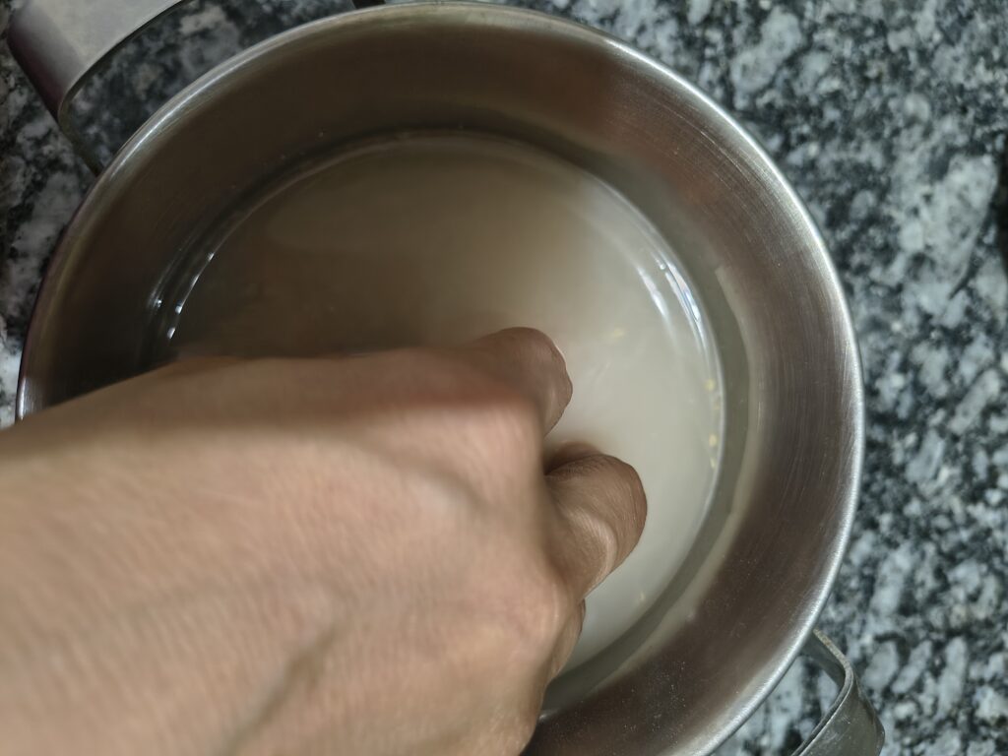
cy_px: 378
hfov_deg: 71.6
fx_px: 699
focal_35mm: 24
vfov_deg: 56.8
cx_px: 504
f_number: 1.8
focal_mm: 5.56
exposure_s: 1/33.3
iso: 2202
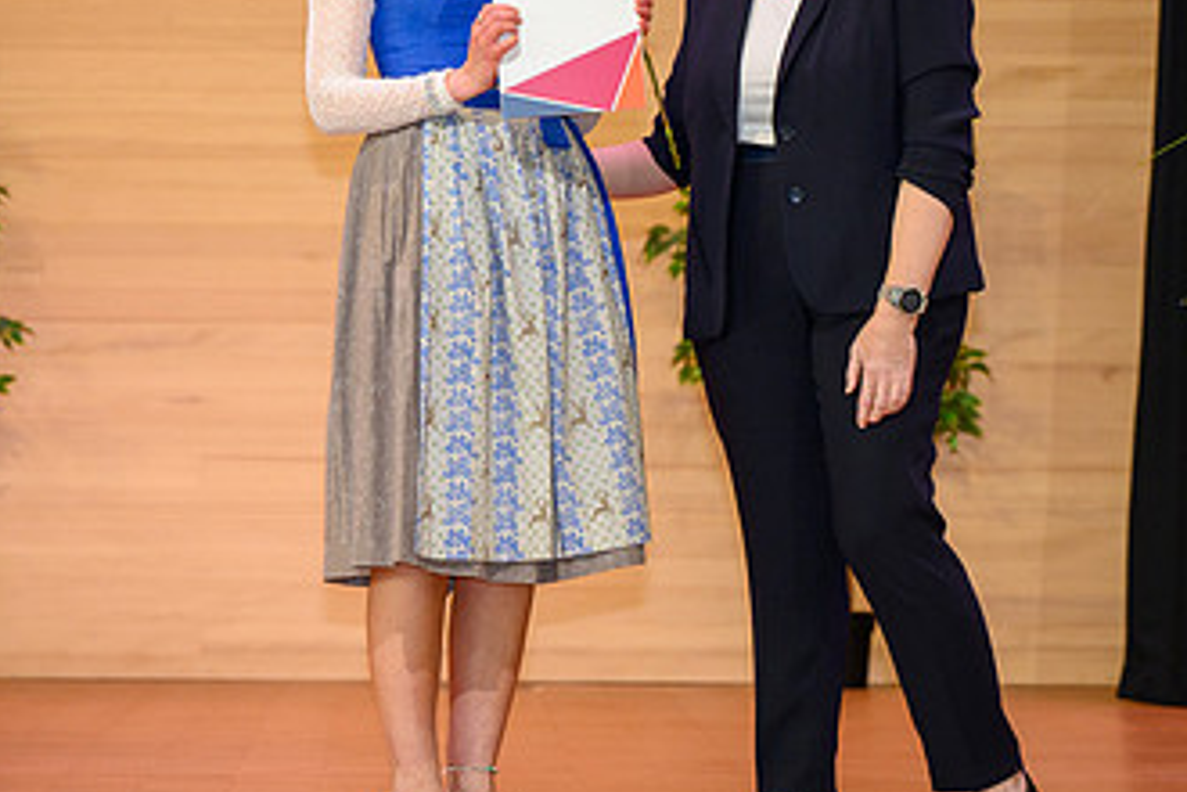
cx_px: 620
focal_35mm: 213
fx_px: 7023
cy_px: 151
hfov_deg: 9.7
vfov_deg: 6.4
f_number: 5
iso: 2000
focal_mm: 105
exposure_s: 1/200
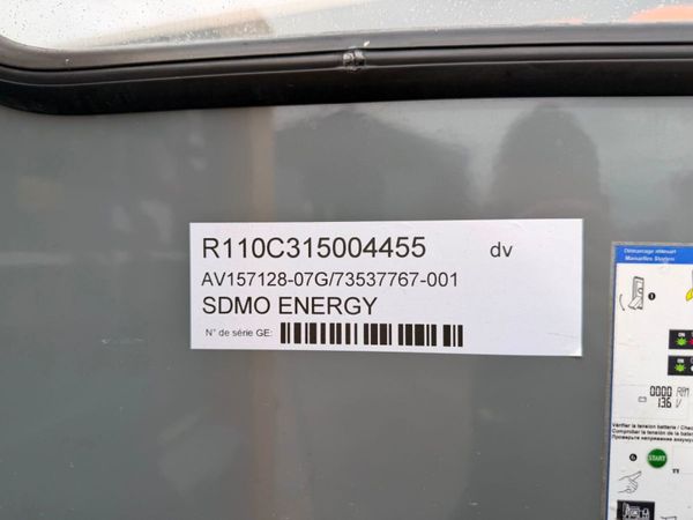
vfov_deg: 56.8
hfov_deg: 71.6
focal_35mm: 24
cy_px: 260
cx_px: 346
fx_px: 480
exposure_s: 1/2110
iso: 80
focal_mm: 6.76
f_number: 1.78
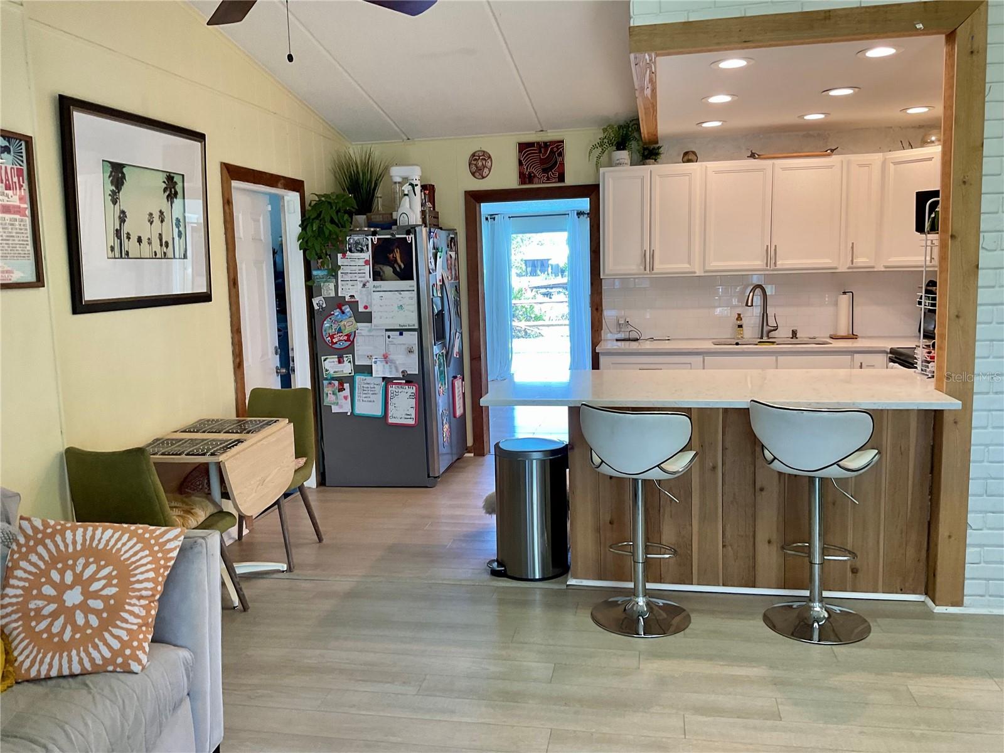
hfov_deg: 61.7
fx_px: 841
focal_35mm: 29
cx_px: 502
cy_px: 376
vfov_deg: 48.2
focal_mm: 3
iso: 50
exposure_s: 1/60
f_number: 1.8
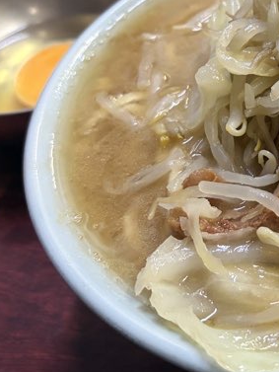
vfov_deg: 27.8
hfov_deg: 19.9
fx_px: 741
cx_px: 340
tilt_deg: -40.6
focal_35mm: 69
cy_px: 100
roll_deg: +4.4
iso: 250
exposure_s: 1/50
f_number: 1.6
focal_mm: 5.96
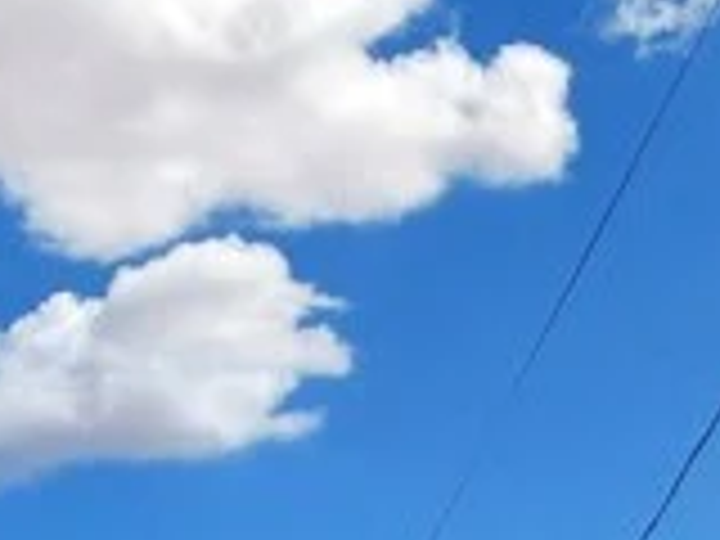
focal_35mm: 52
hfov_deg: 34.3
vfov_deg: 20.6
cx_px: 40
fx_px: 1082
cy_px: 945
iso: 50
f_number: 2.2
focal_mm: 2.2
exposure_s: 1/1864
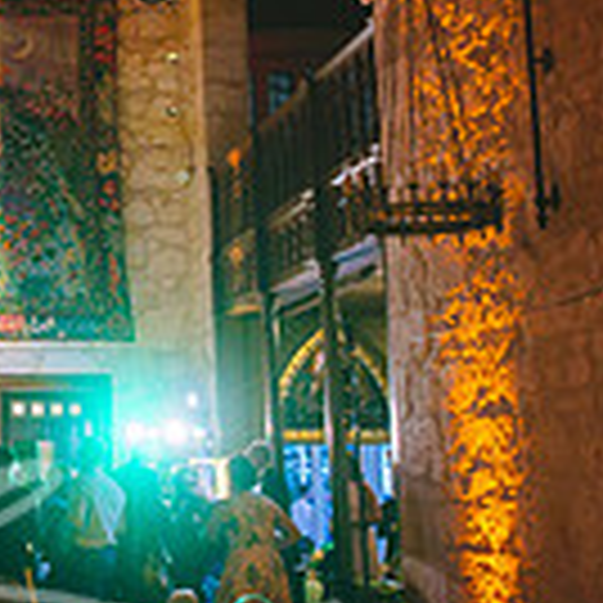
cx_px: -198
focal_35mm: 88
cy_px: 207
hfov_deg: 18.3
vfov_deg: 19.7
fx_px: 1734
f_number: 2.8
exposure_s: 1/80
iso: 1600
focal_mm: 24
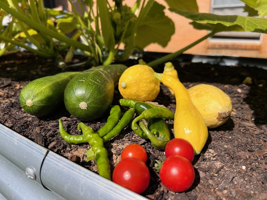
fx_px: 201
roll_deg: +1.4
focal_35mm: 26
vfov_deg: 53.1
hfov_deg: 67.3
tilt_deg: -20.1
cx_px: 134
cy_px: 100
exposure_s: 1/3460
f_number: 1.5
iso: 50
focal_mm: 5.7
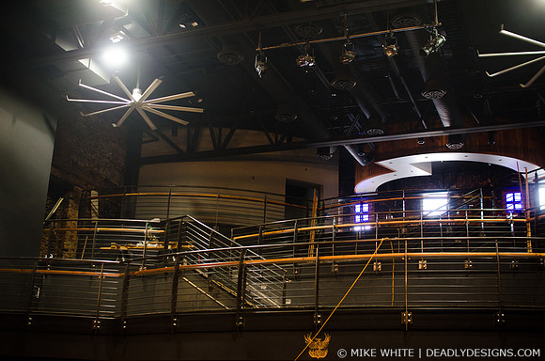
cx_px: 272
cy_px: 180
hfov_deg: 43.7
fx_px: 680
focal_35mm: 45
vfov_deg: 29.7
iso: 500
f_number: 2.8
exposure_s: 1/160
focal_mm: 30
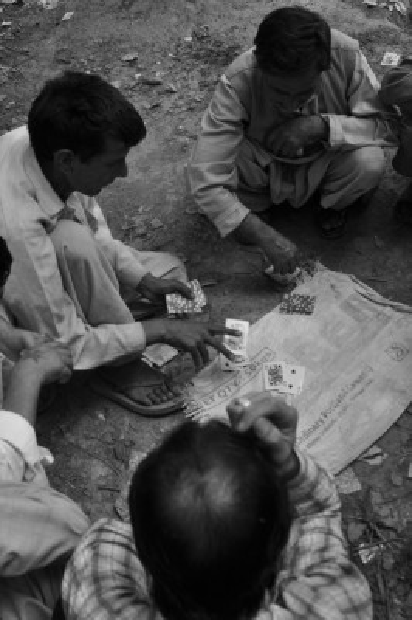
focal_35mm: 42
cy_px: 310
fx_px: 722
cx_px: 206
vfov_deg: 46.4
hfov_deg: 31.8
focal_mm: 28
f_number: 6.3
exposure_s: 1/160
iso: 200
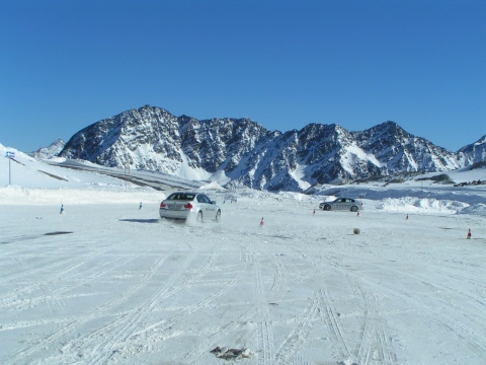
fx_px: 800
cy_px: 182
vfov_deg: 25.7
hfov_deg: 33.8
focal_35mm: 57
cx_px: 243
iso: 50
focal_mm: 8.7
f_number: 7.1
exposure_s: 1/800
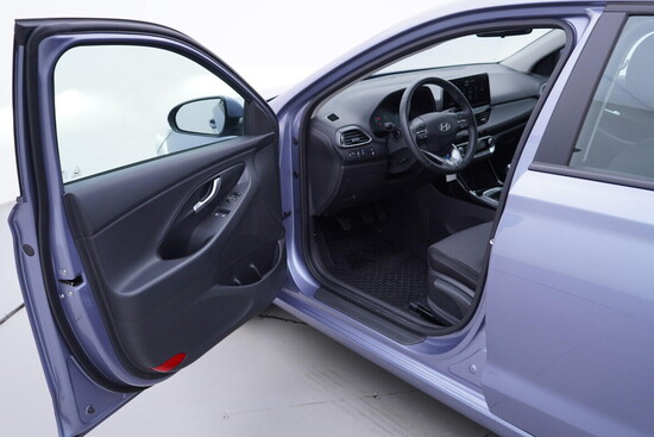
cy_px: 218
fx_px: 654
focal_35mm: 36
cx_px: 327
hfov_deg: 53.1
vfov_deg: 36.9
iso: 125
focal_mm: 24
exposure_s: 1/50
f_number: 3.2
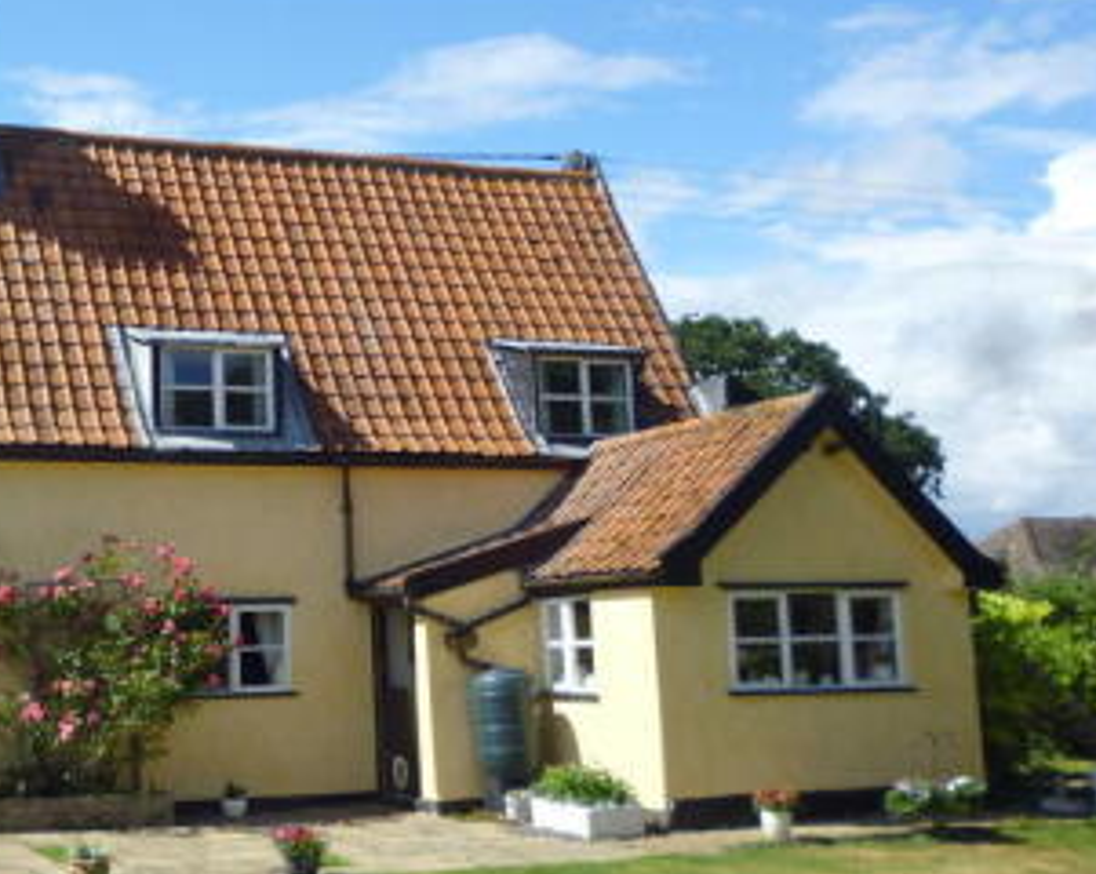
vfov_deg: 28.6
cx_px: 71
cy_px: 421
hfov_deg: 33.2
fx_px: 1717
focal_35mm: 53
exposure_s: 1/100
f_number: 9
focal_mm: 5
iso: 100
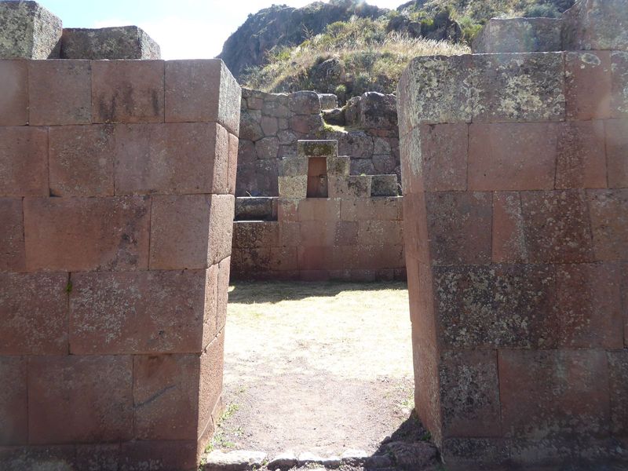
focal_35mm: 29
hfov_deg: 61.7
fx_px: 526
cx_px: 314
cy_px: 236
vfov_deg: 48.2
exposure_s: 1/250
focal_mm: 5
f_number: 3.5
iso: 80
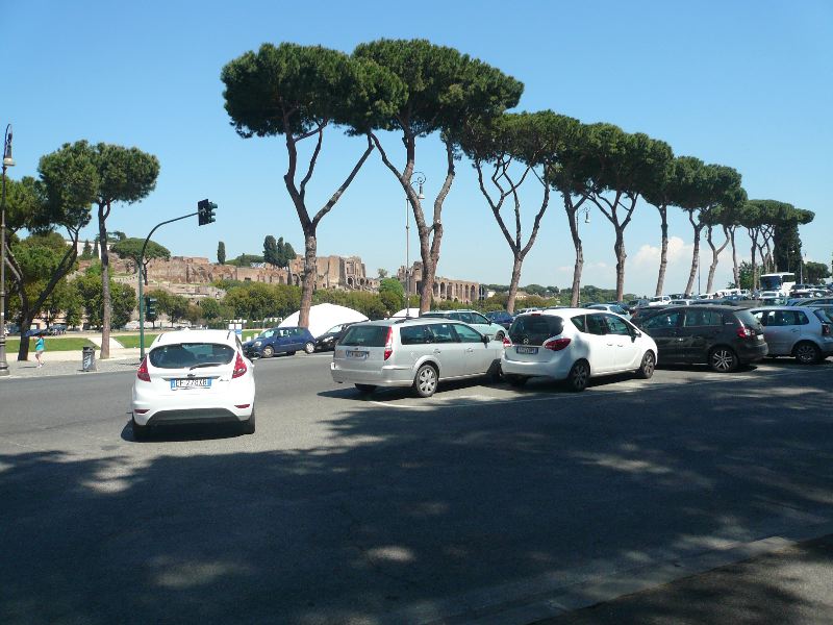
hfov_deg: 63.4
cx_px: 416
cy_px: 312
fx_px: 674
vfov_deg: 49.7
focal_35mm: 28
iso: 100
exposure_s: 1/200
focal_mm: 4.6
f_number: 8
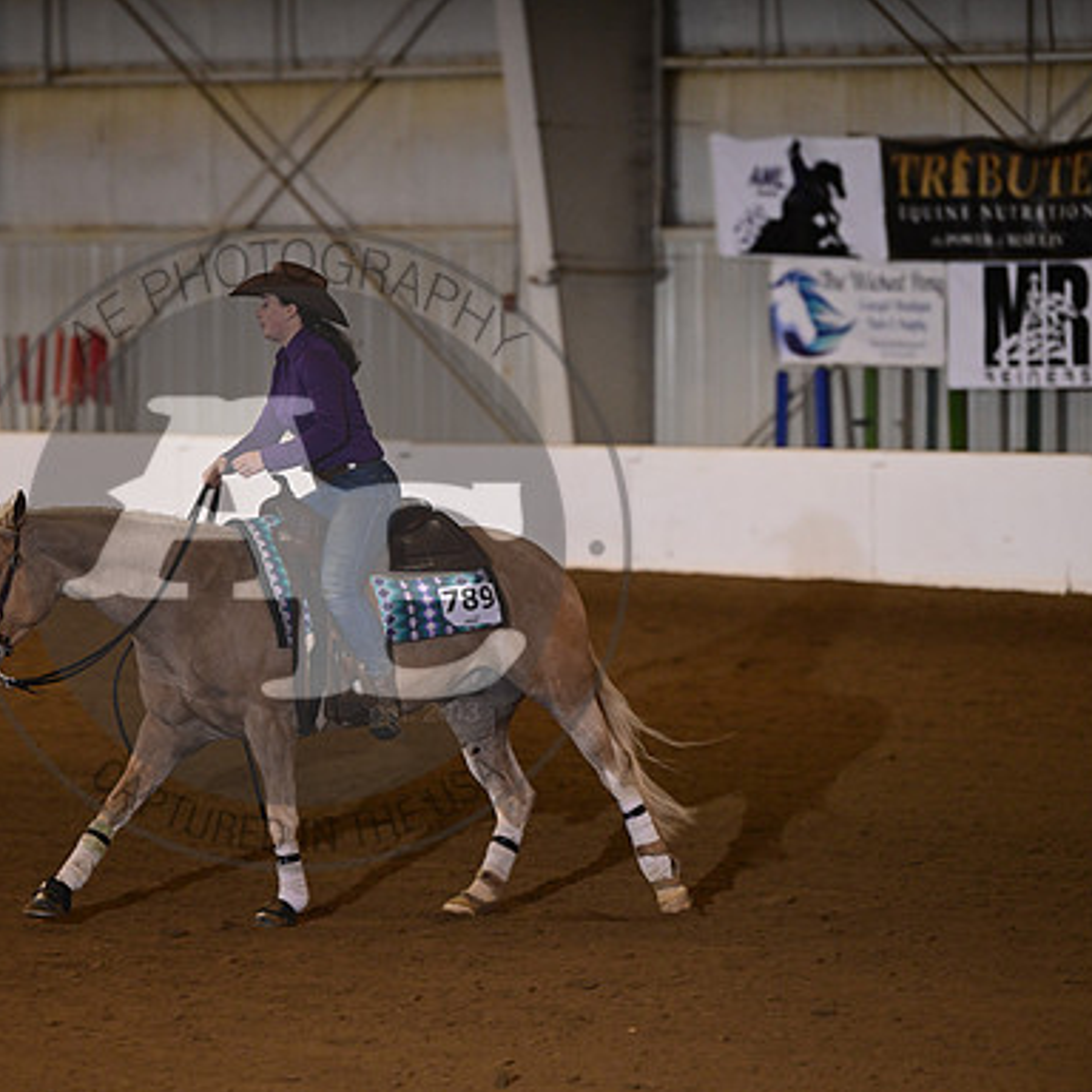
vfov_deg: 6.8
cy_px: 547
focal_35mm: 257
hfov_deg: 6.8
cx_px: 293
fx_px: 9172
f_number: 4
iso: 2000
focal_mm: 200
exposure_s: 1/200
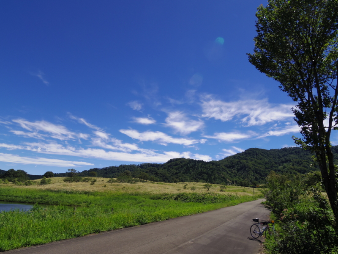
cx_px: 169
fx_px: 225
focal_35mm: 23
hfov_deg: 73.9
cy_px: 127
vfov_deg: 58.9
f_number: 4
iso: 100
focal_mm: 5
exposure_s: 1/1250
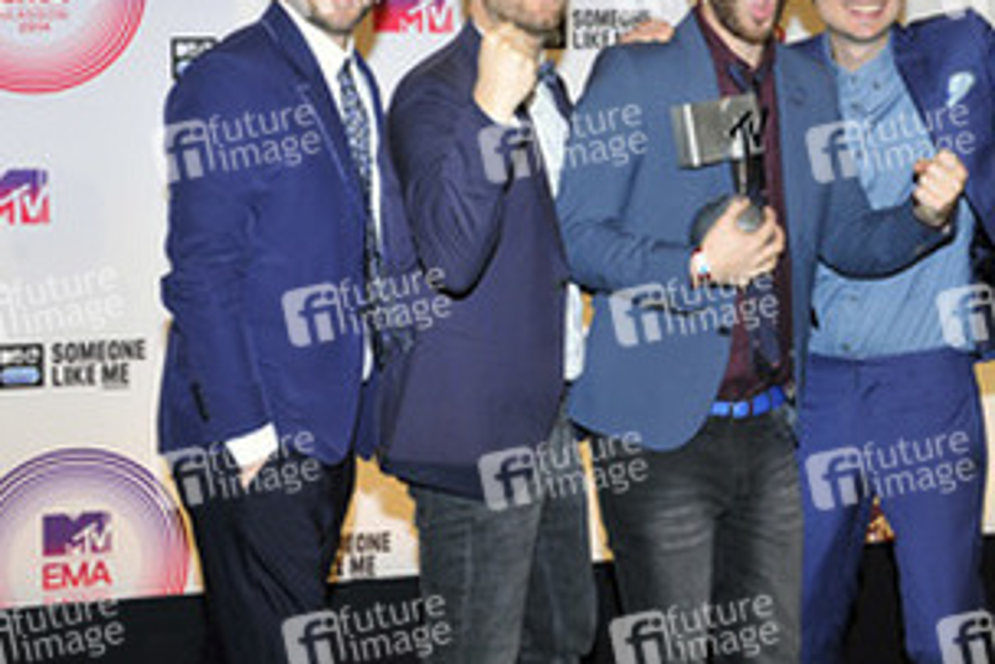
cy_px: 226
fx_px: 1963
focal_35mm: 71
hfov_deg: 28.4
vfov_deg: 19.2
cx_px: 606
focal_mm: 48
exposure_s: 1/250
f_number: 7.1
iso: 800
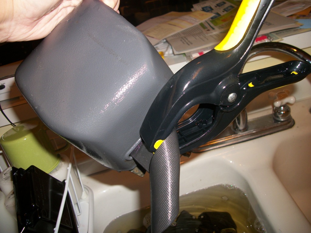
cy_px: 116
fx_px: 287
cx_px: 156
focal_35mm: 32
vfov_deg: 44.2
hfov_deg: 56.8
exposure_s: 1/60
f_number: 2.9
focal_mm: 5.7
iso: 80
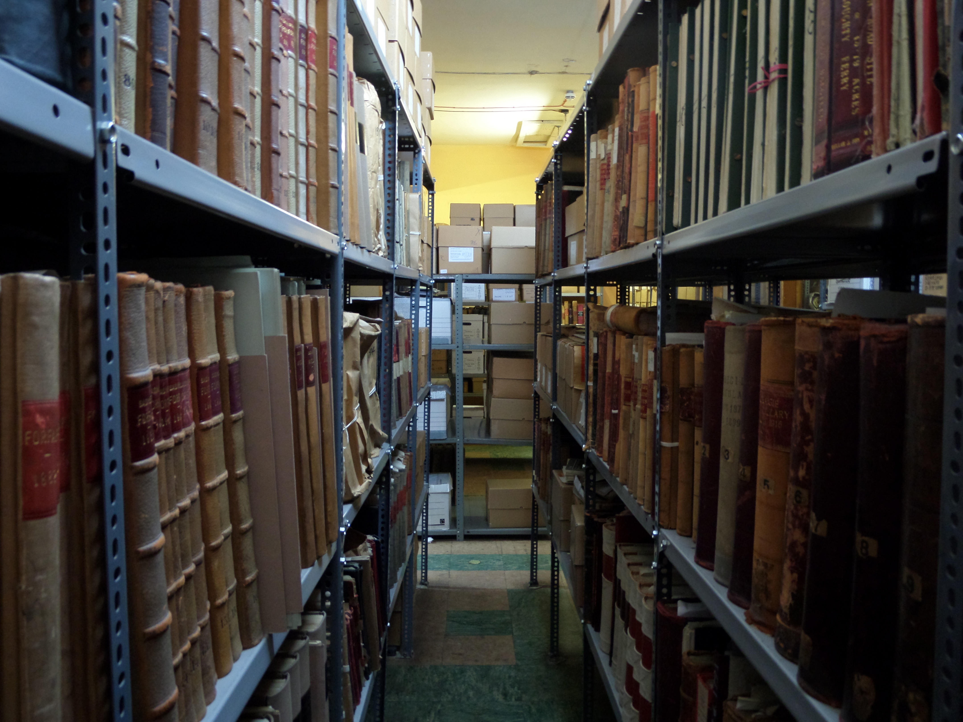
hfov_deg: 56.8
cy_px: 361
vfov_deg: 44.2
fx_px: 890
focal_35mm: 32
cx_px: 482
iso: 160
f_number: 3.4
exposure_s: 1/2
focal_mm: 5.3
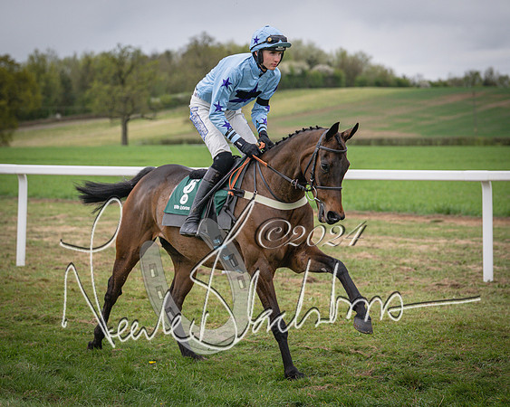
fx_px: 2087
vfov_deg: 11.2
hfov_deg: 13.9
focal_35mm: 138
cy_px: 197
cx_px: 236
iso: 400
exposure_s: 1/1600
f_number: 3.2
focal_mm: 82
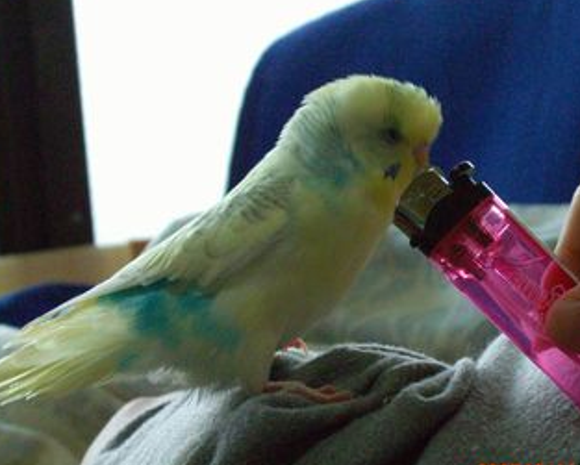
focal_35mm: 142
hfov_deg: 13.6
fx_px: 2440
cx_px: 321
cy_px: 252
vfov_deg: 10.9
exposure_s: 1/160
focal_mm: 23.7
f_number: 5.4
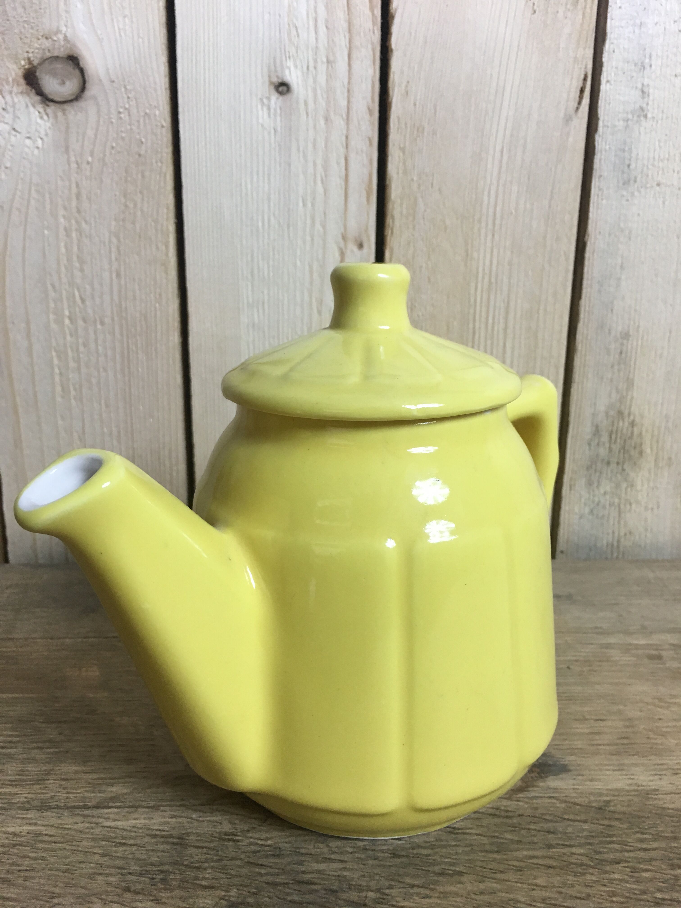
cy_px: 454
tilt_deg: -18.0
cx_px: 340
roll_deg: -0.6
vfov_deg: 61.7
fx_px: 761
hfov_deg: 48.2
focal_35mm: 29
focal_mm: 4.15
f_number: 2.2
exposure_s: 1/33
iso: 64
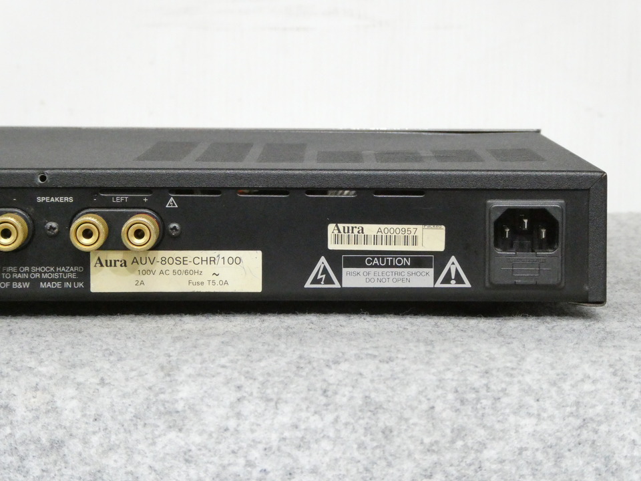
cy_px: 240
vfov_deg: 14.0
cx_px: 320
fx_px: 1963
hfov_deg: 18.5
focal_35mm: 106
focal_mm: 19
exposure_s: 1/40
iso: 1600
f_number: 5.1
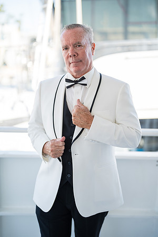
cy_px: 118
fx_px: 329
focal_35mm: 50
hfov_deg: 27.0
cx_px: 79
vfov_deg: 39.6
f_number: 1.2
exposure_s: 1/1250
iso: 100
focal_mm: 50
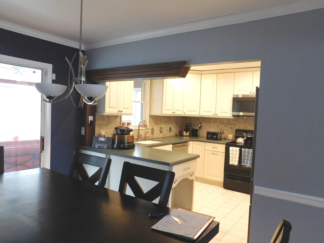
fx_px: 243
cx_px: 163
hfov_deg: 67.3
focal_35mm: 26
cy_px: 126
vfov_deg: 53.1
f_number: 3
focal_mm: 4
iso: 320
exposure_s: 1/30
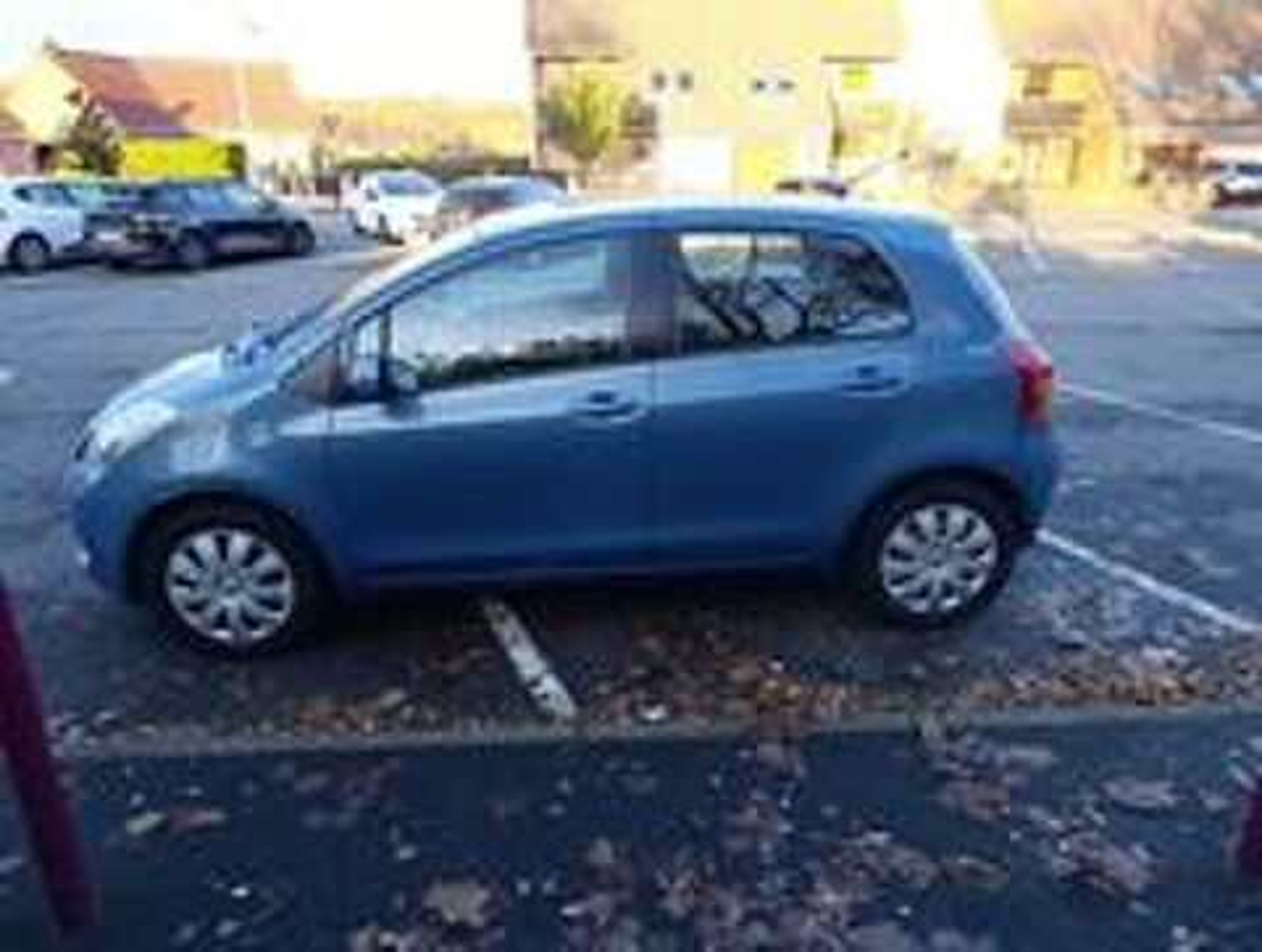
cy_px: 476
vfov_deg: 59.1
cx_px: 631
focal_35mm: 23
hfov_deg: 73.8
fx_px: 840
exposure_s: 1/100
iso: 165
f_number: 1.65
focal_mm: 6.11
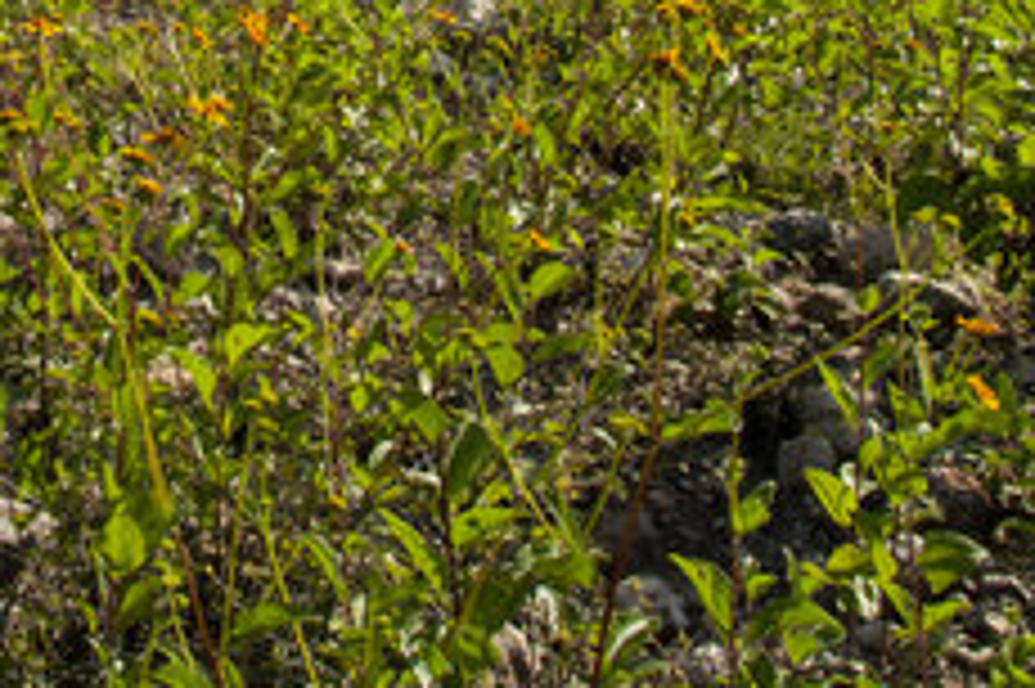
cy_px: -378
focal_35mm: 88
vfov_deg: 14.4
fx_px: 2528
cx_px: 94
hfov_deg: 22.5
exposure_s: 1/400
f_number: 13
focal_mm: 18
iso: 200
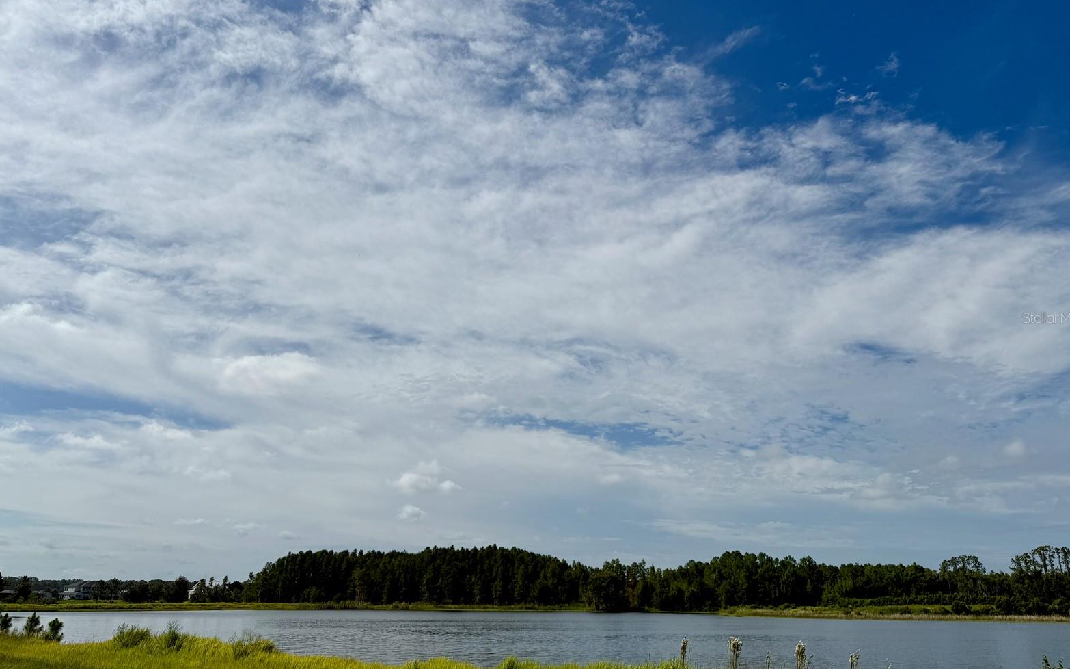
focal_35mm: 26
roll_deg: -0.7
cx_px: 540
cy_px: 317
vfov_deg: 47.6
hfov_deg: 70.4
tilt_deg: +20.5
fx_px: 758
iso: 80
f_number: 1.78
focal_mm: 6.76
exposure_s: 1/10309
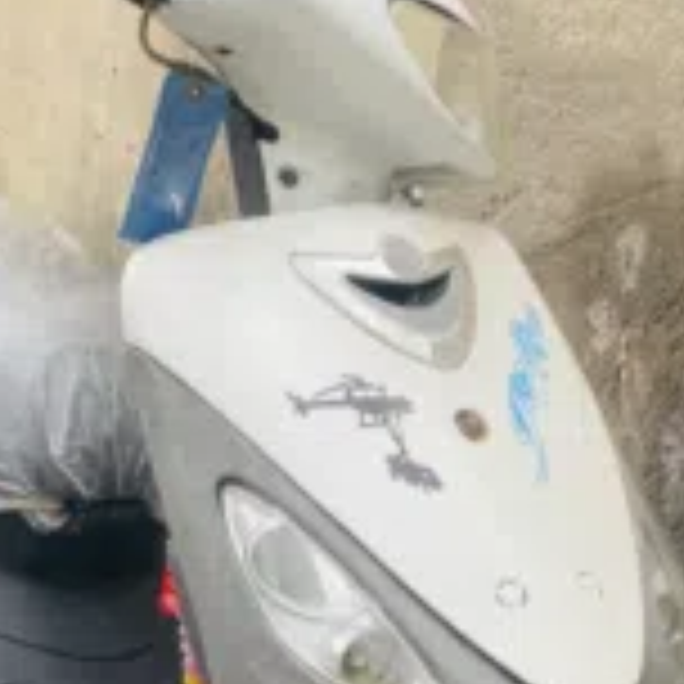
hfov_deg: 14.4
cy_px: 698
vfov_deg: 14.2
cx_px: 288
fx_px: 2705
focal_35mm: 121
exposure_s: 1/122
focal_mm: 6
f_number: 2
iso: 200
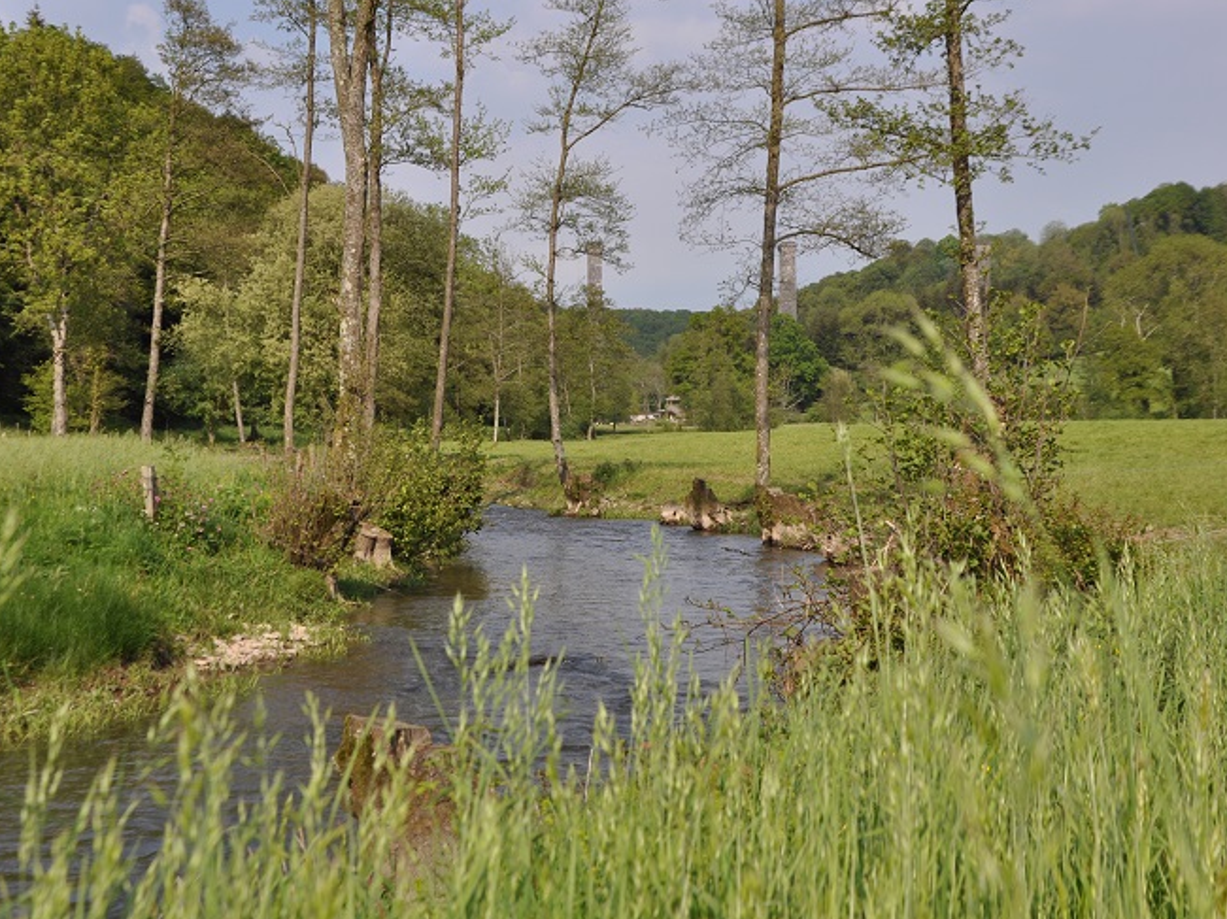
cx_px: 585
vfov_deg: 25.4
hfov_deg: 33.5
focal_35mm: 58
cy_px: 460
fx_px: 2039
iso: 200
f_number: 10
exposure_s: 1/400
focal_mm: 35
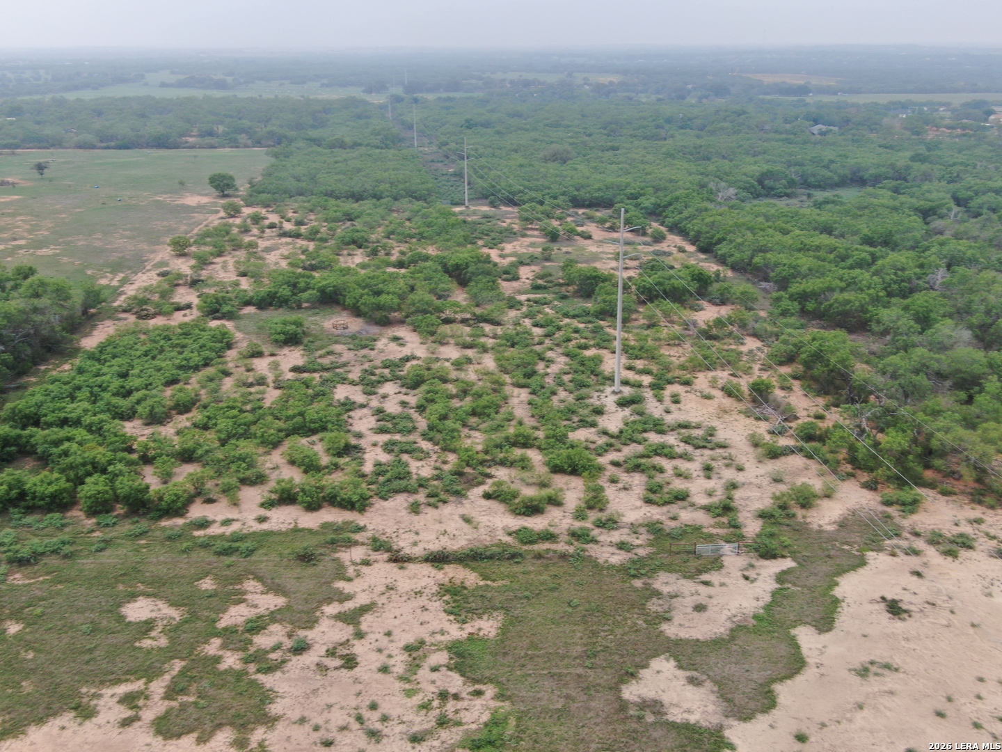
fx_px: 955
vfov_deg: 42.9
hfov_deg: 55.4
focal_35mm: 33
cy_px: 376
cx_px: 501
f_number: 3.2
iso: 100
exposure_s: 1/240
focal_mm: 5.57
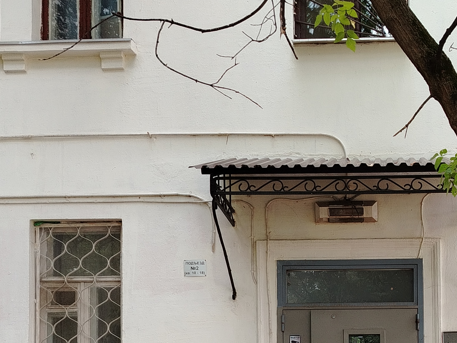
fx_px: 779
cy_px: 387
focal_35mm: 59
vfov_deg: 23.2
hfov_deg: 31.9
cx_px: 359
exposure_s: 1/100
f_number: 1.75
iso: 397
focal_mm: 5.25
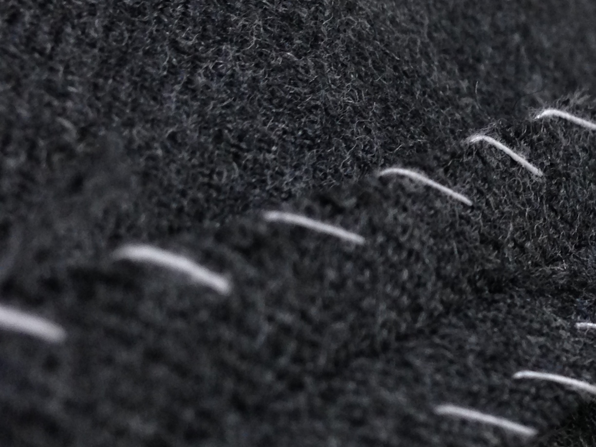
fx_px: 1515
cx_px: 569
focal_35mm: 88
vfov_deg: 16.8
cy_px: 197
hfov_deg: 21.6
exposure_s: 1/20
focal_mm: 4.13
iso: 125
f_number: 2.4
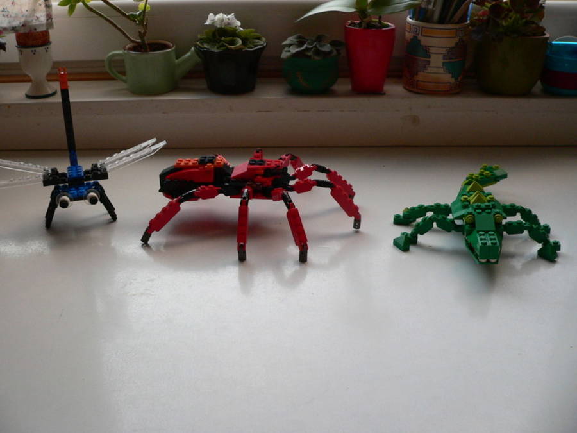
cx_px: 288
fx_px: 600
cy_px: 216
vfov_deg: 39.7
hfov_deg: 51.4
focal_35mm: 36
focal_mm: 6
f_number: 2.8
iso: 200
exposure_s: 1/50
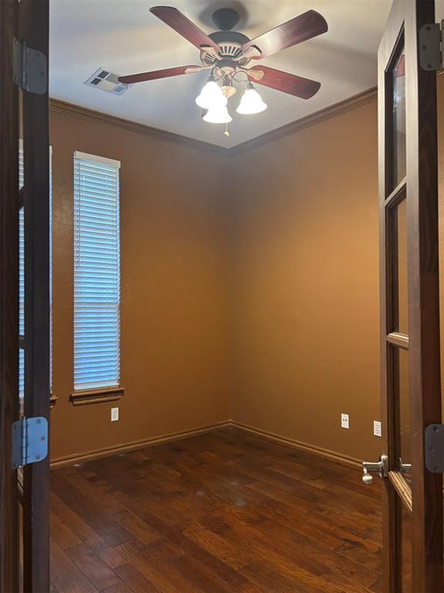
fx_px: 445
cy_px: 296
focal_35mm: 26
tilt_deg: +0.7
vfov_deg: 67.3
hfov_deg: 53.1
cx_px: 222
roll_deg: -1.1
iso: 400
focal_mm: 5.96
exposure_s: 1/60
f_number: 1.6
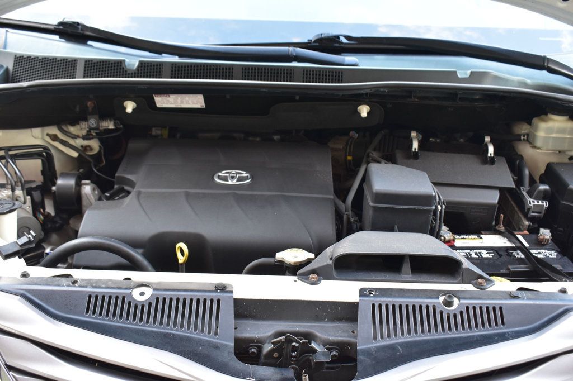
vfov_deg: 35.5
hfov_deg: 51.3
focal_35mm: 38
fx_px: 597
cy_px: 190
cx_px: 286
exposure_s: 1/25
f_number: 7.1
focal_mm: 25
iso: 400
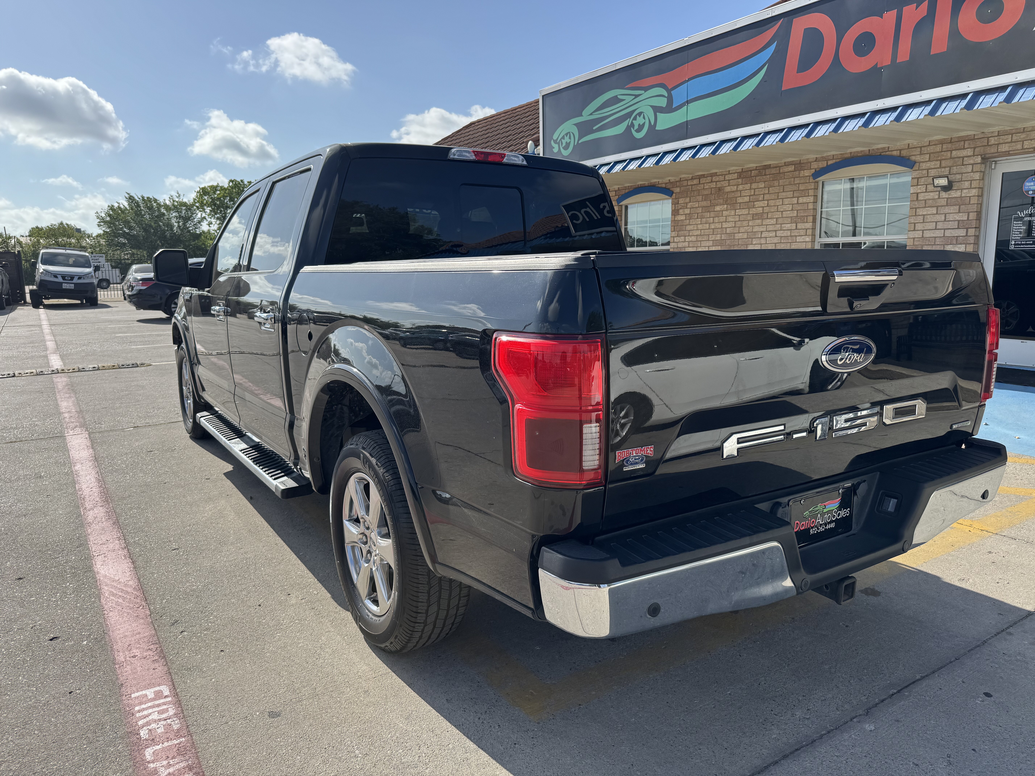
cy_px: 388
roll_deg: +0.7
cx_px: 518
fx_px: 718
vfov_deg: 56.8
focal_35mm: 24
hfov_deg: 71.6
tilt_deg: -9.9
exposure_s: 1/3597
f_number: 1.78
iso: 80
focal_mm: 6.76
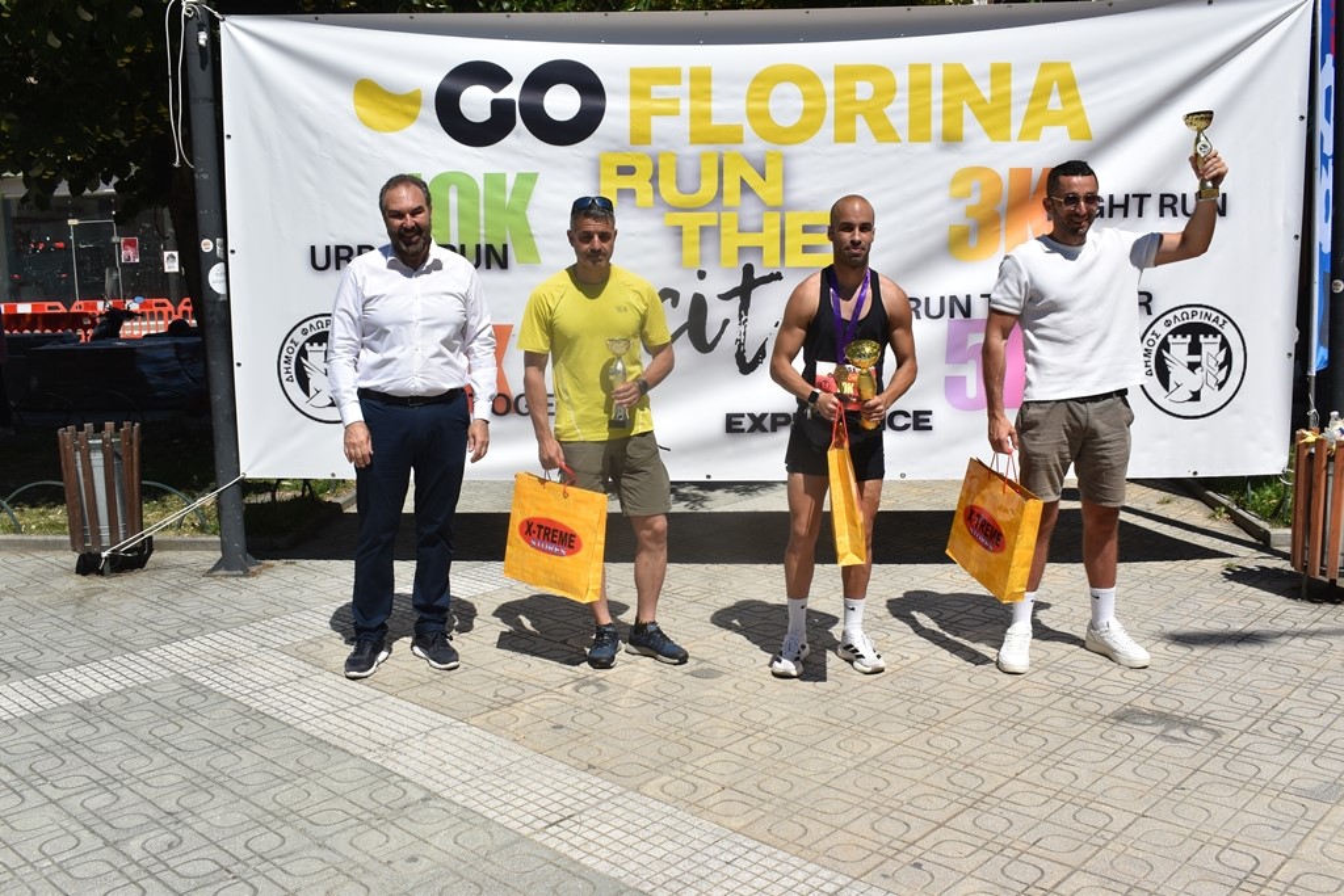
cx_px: 672
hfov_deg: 55.1
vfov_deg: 38.4
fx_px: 1288
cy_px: 448
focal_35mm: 34
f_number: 10
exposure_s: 1/400
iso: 100
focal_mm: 23
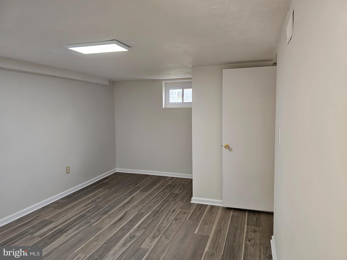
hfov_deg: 73.9
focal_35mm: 23
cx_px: 174
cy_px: 130
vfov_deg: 58.9
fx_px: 231
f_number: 1.7
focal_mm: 6.3
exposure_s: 1/120
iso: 320
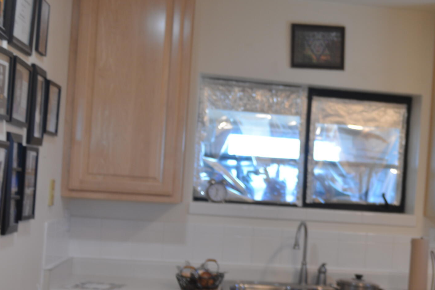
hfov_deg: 28.2
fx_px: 822
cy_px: 204
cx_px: 415
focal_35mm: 68
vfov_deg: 19.9
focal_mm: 32
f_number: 4
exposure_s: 1/60
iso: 400
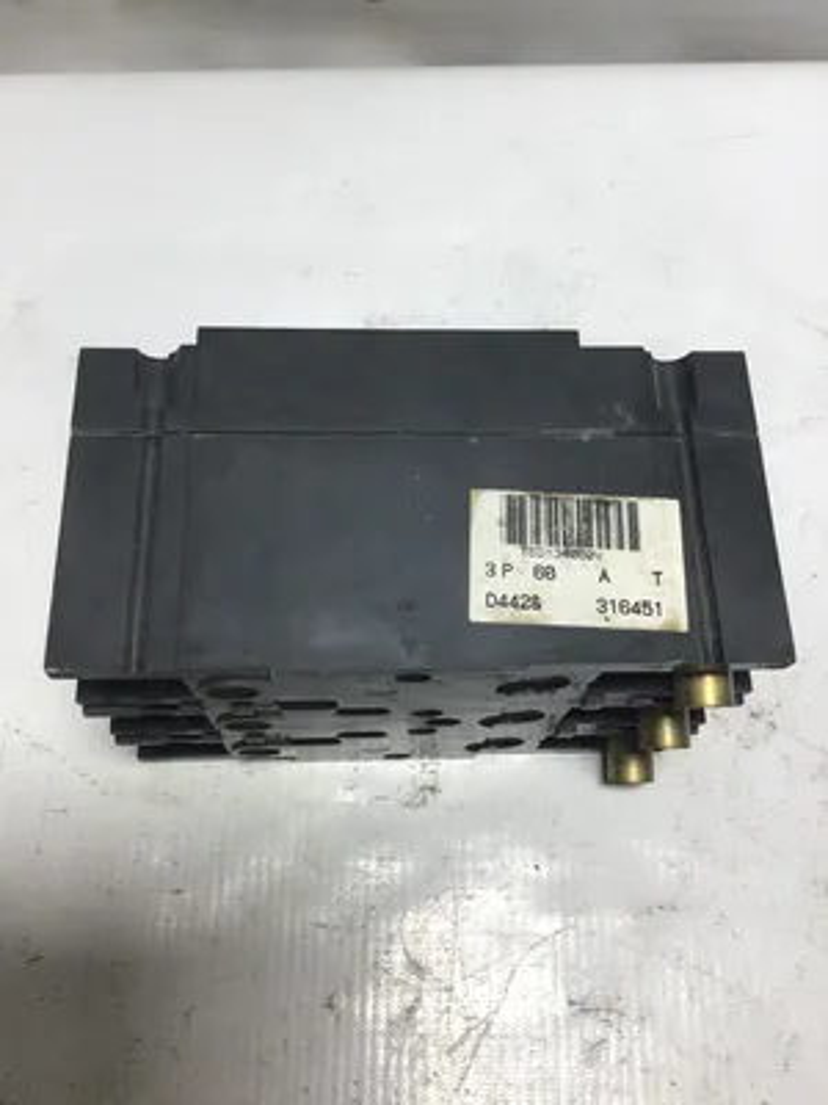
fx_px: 989
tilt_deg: -67.1
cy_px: 552
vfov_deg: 58.4
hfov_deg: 45.4
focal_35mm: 31
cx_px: 414
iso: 25
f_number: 2.4
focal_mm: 3.3
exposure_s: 1/120
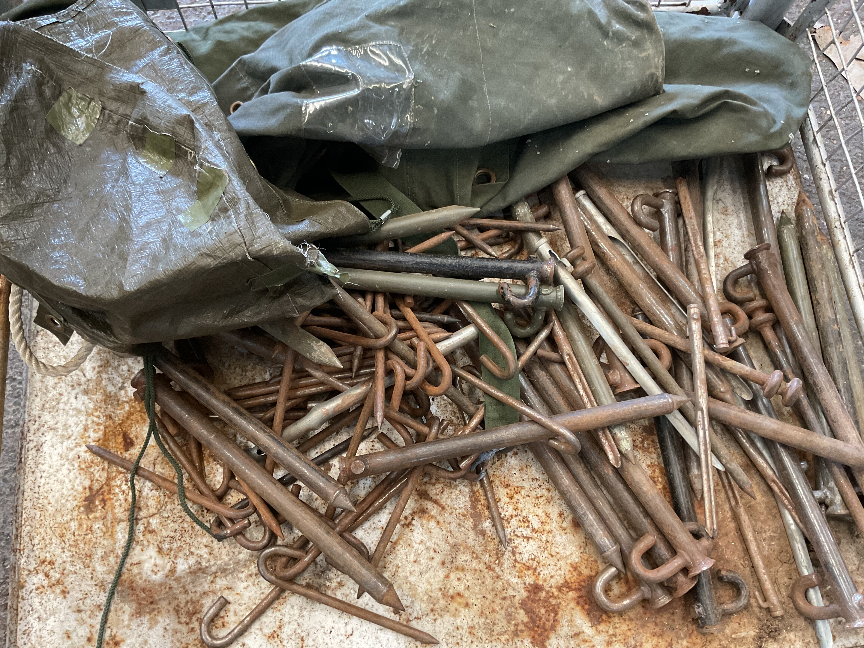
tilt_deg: -71.6
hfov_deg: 61.7
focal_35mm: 29
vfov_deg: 48.2
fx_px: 724
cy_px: 324
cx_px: 432
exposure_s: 1/60
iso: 200
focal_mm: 3
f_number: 1.8
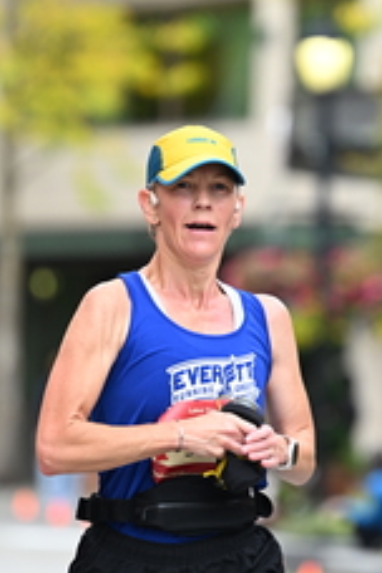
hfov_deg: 3.7
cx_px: 255
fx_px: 5952
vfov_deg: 5.5
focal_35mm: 374
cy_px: 302
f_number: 2.8
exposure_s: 1/1600
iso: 640
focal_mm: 155
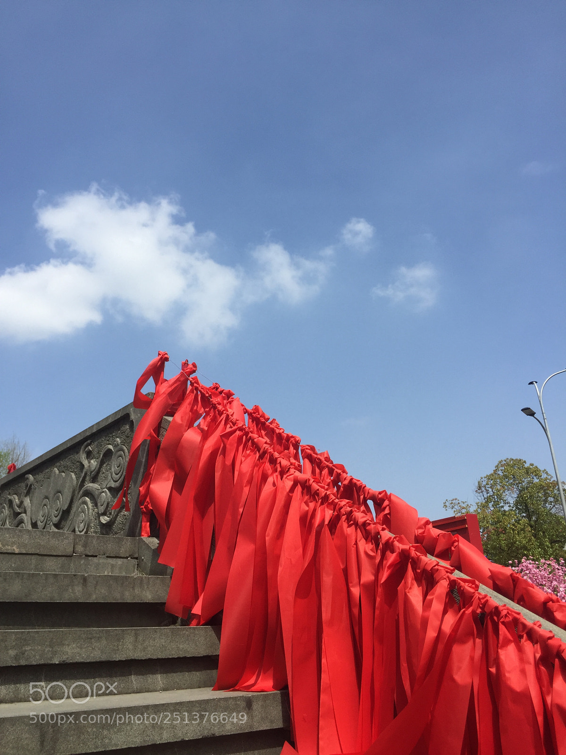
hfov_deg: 48.2
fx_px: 632
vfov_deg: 61.7
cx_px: 283
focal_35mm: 29
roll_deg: +4.1
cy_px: 378
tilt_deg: +22.0
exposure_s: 1/2326
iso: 32
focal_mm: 4.15
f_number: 2.2
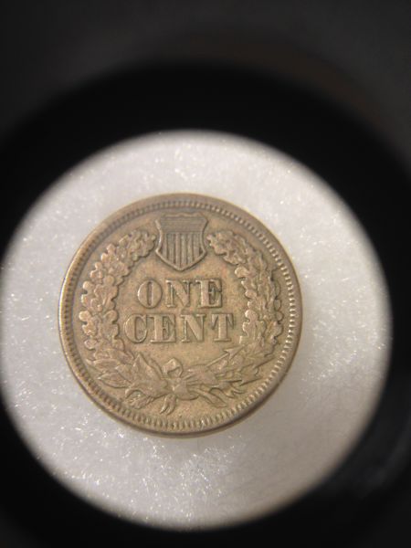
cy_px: 274
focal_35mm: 33
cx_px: 206
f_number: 2.4
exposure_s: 1/20
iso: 64
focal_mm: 4.12
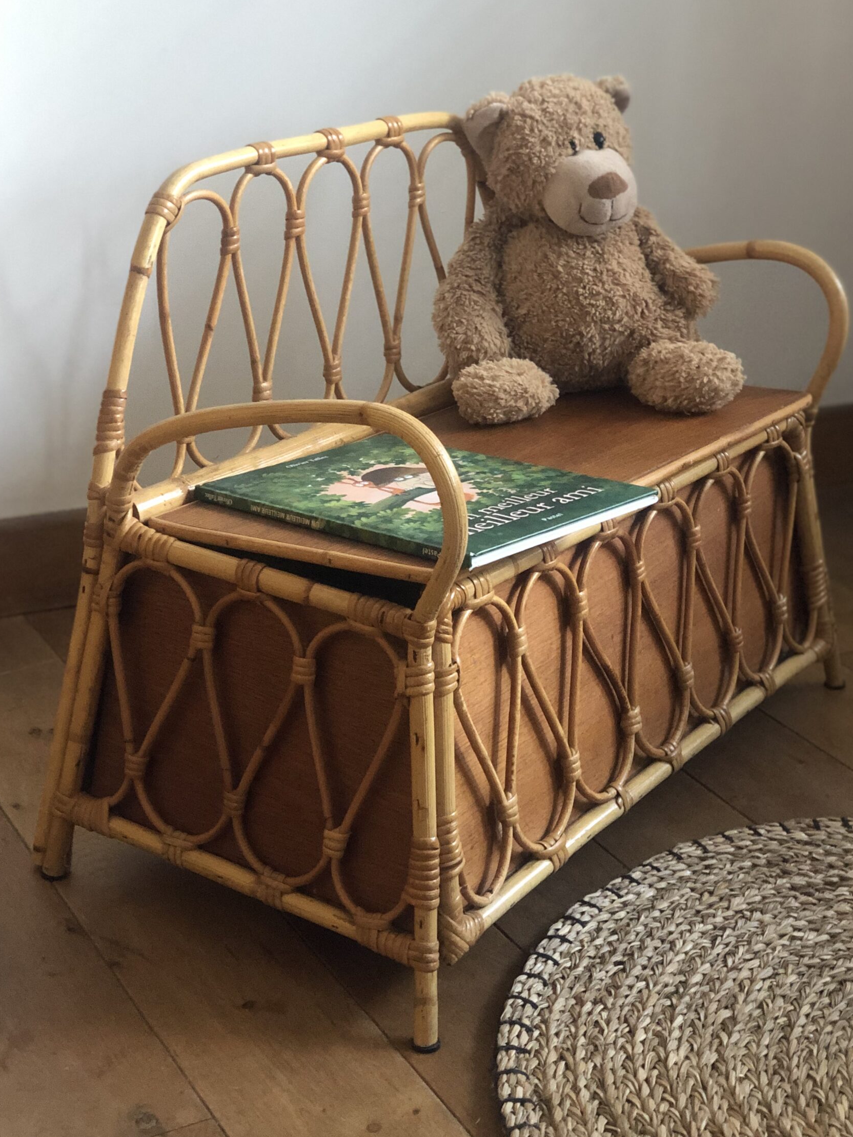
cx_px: 430
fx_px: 1972
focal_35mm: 60
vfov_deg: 32.2
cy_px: 562
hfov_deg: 24.4
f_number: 2.4
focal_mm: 6
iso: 200
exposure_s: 1/8
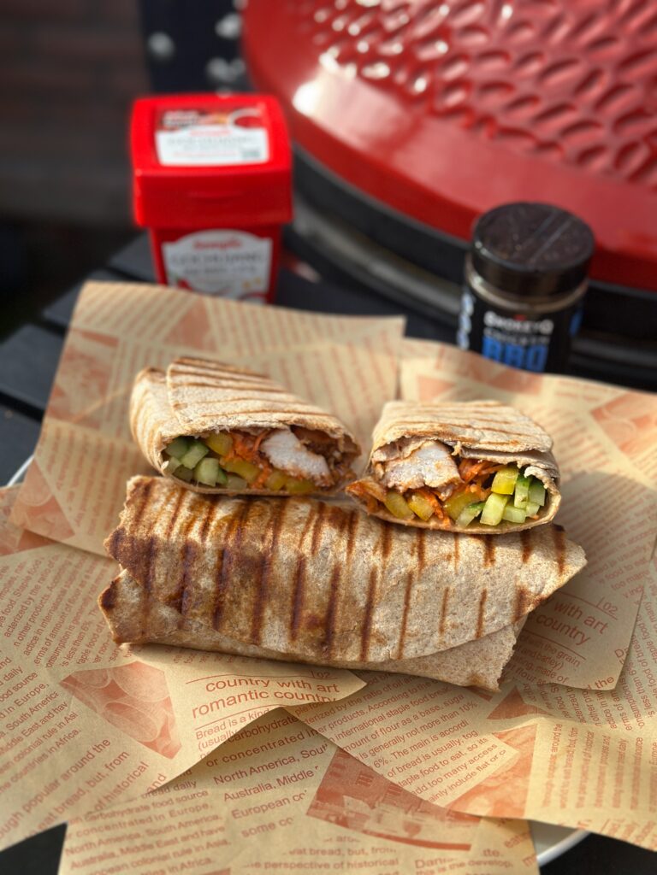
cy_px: 438
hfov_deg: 30.3
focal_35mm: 48
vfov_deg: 39.7
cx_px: 328
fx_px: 1215
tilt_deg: -41.8
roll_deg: -2.4
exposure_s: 1/1414
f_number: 1.78
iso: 80
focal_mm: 6.86
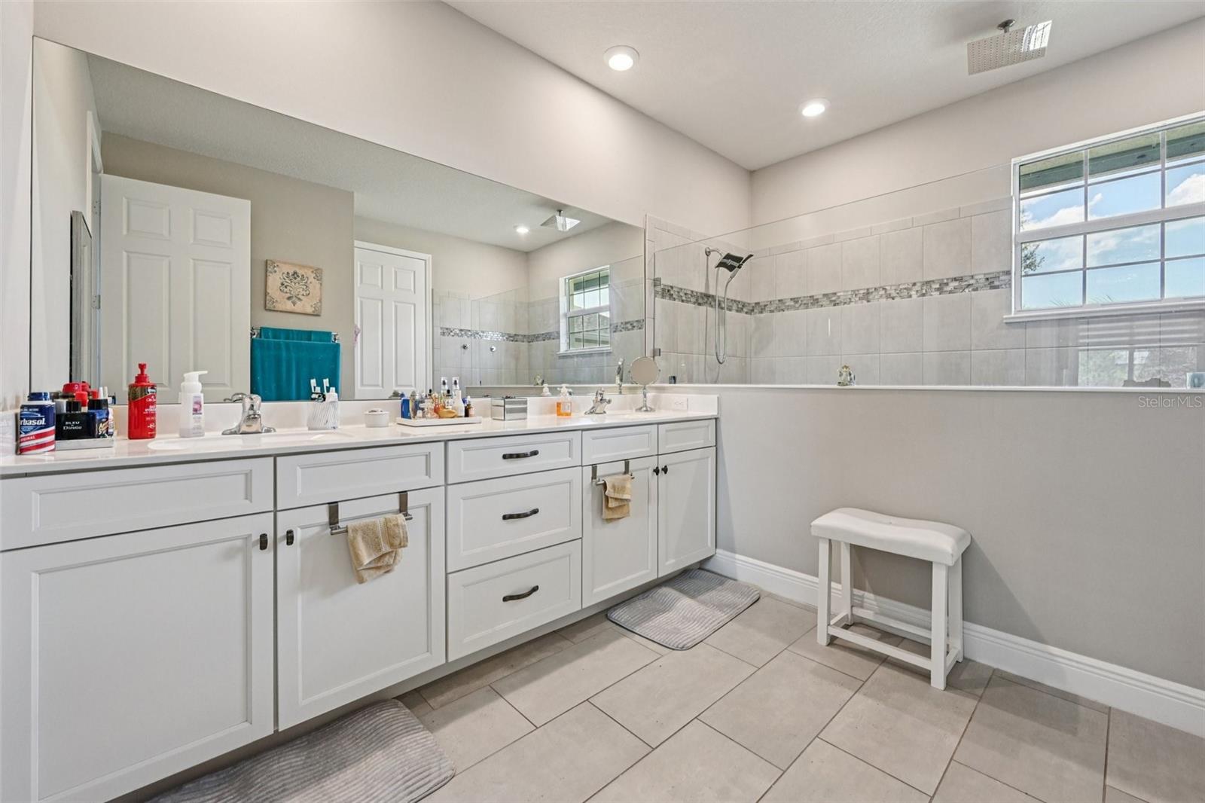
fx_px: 485
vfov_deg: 79.2
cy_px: 402
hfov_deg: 102.3
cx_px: 602
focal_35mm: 14
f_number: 8
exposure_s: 1/100
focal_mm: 14.5
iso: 1600
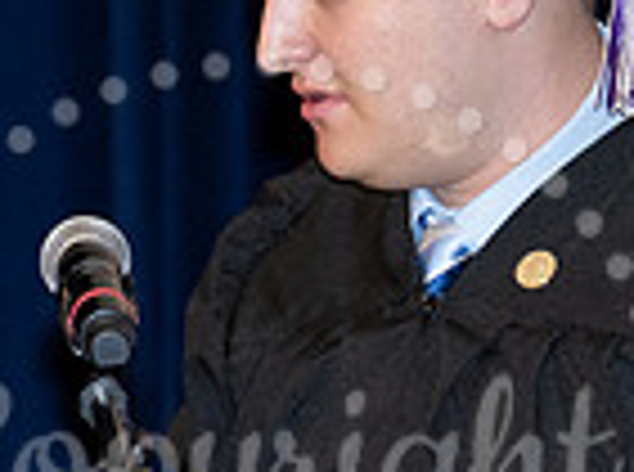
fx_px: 15473
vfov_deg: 1.7
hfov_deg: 2.3
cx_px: 460
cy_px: 536
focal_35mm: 847
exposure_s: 1/200
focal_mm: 130
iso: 1000
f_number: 5.6
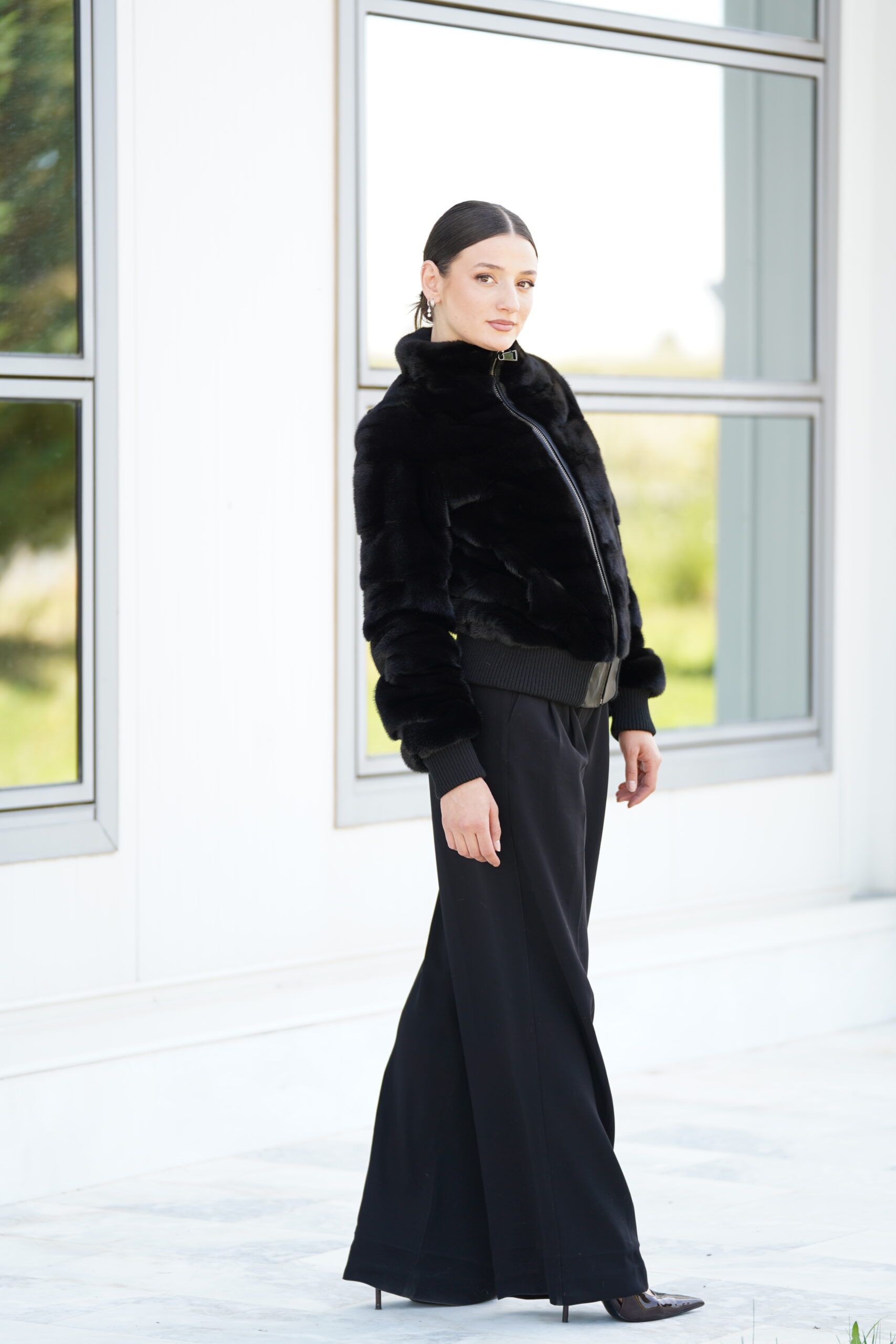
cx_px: 448
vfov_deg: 16.3
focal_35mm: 126
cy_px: 672
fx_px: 4703
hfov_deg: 10.9
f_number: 2.8
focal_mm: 126
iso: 200
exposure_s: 1/250
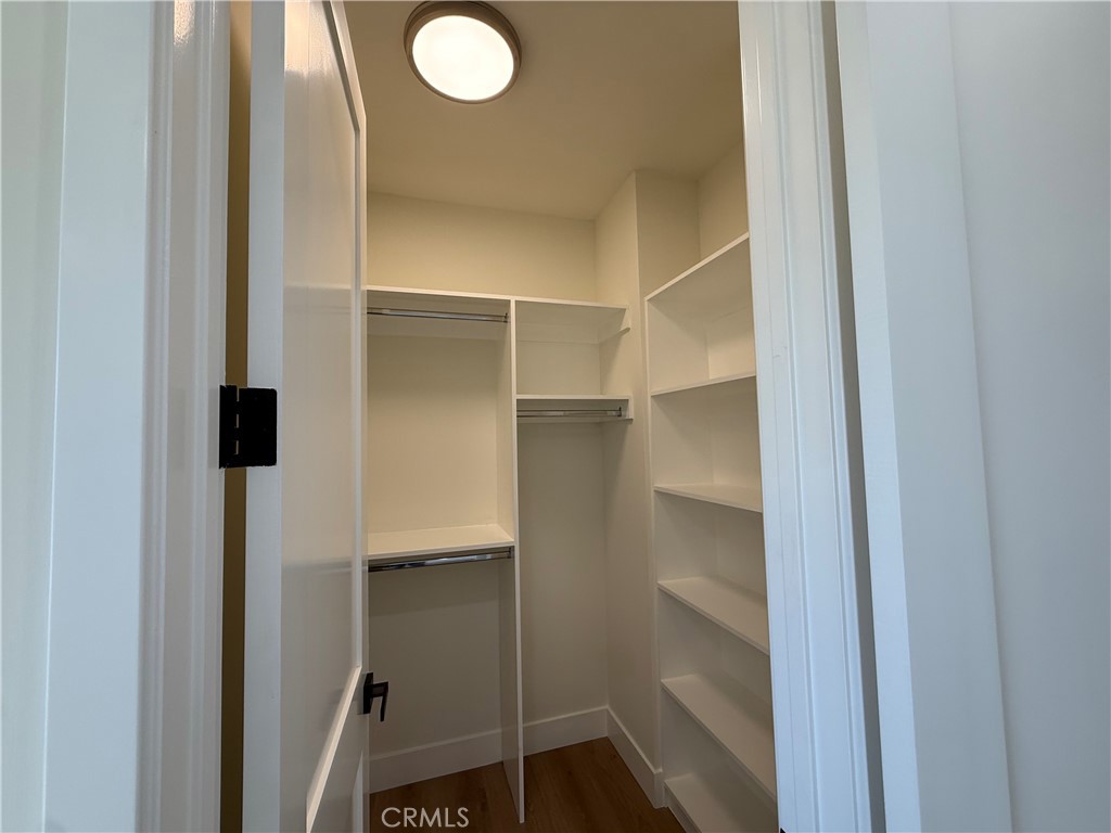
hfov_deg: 102.1
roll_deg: +0.9
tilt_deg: +3.3
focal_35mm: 14
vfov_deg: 85.7
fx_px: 449
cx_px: 556
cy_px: 416
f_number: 2.2
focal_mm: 2.22
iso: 80
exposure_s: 1/120
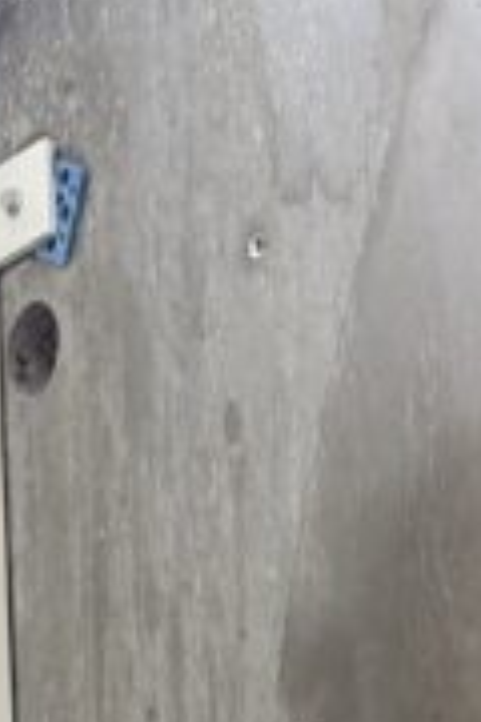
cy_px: 1837
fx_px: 2846
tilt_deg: -4.4
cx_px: 774
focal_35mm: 142
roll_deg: +0.7
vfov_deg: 11.4
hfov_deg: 9.3
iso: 200
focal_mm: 6.76
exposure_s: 1/100
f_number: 1.78
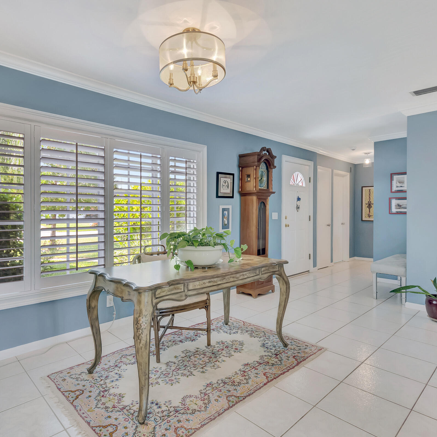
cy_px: 215
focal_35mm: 20
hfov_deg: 74.5
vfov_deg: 74.8
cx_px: 191
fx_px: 286
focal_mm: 10
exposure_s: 1/15
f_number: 8
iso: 1100
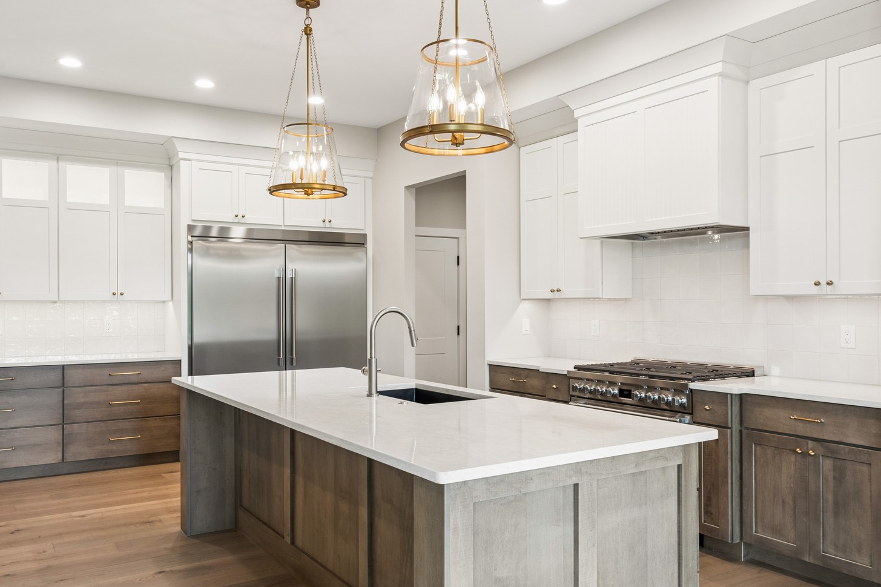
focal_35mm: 28
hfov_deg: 65.4
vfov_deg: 46.4
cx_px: 398
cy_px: 298
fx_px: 685
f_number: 9
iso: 400
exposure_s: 1/20
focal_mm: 24
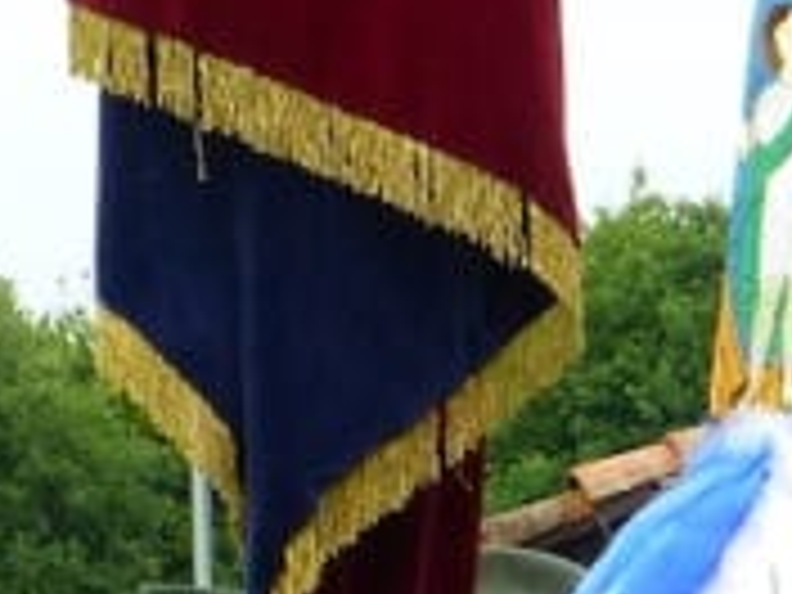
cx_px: 1314
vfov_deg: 3.2
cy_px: 1426
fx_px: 10525
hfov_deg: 4.3
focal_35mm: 460
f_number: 5
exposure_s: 1/160
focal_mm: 13.3
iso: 100
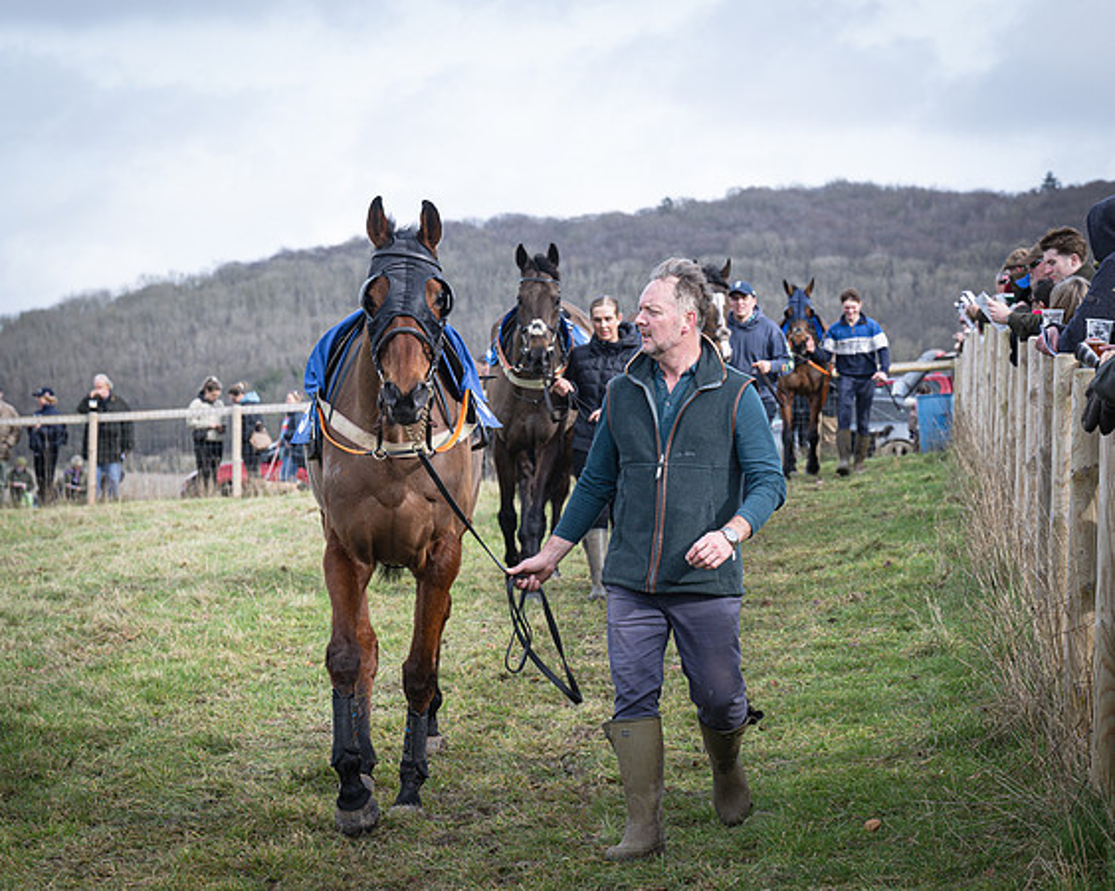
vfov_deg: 13.0
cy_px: 446
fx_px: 3903
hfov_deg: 16.3
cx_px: 560
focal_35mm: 118
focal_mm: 70
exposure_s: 1/500
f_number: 5
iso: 200
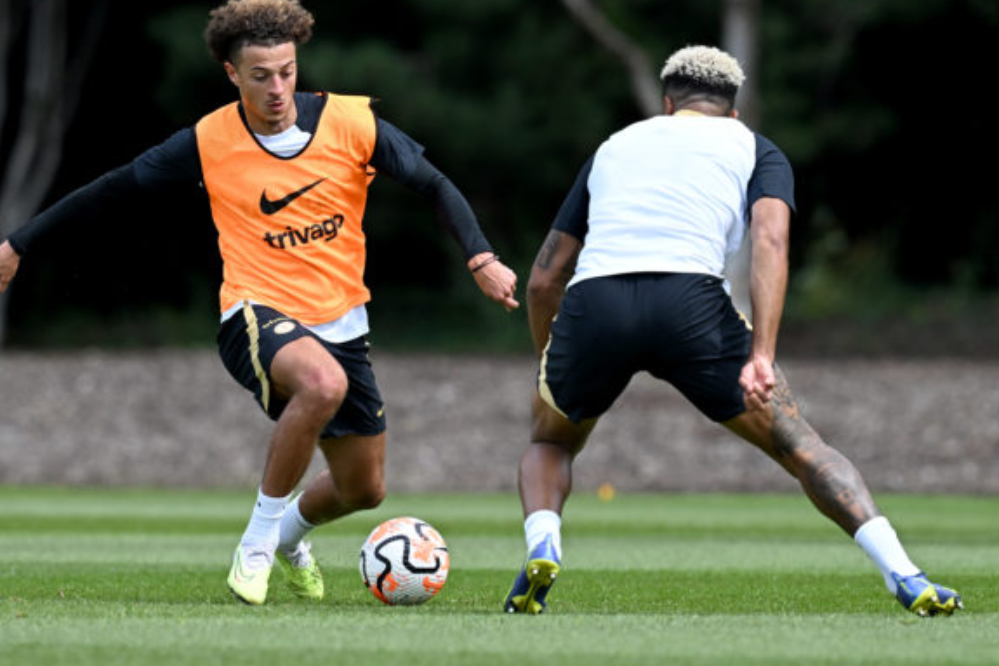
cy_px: 313
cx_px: 485
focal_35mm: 522
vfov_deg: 2.6
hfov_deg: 4.0
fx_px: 14480
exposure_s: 1/5000
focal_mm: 400
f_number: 4
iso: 640
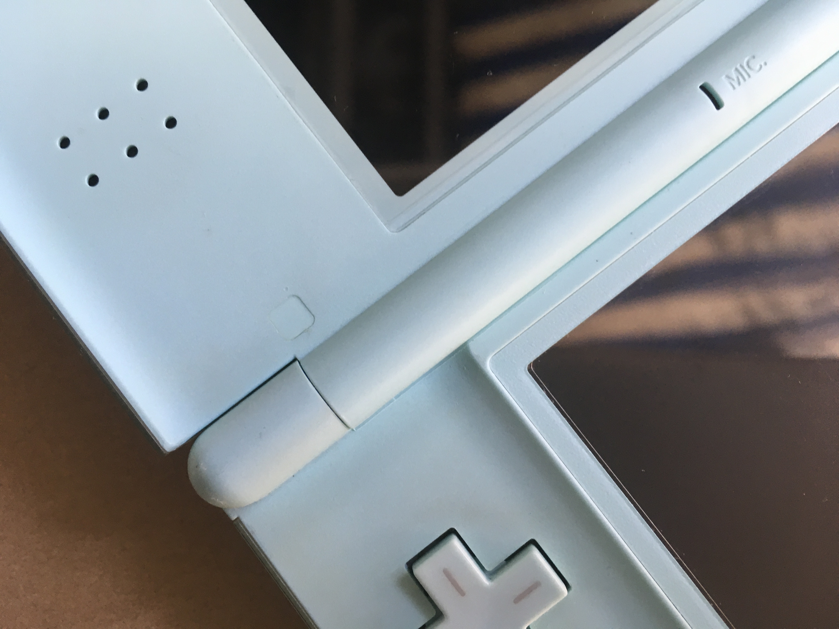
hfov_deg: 61.7
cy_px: 314
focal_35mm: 29
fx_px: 703
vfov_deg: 48.2
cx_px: 420
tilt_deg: -86.1
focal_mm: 4.15
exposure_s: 1/33
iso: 100
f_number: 2.2
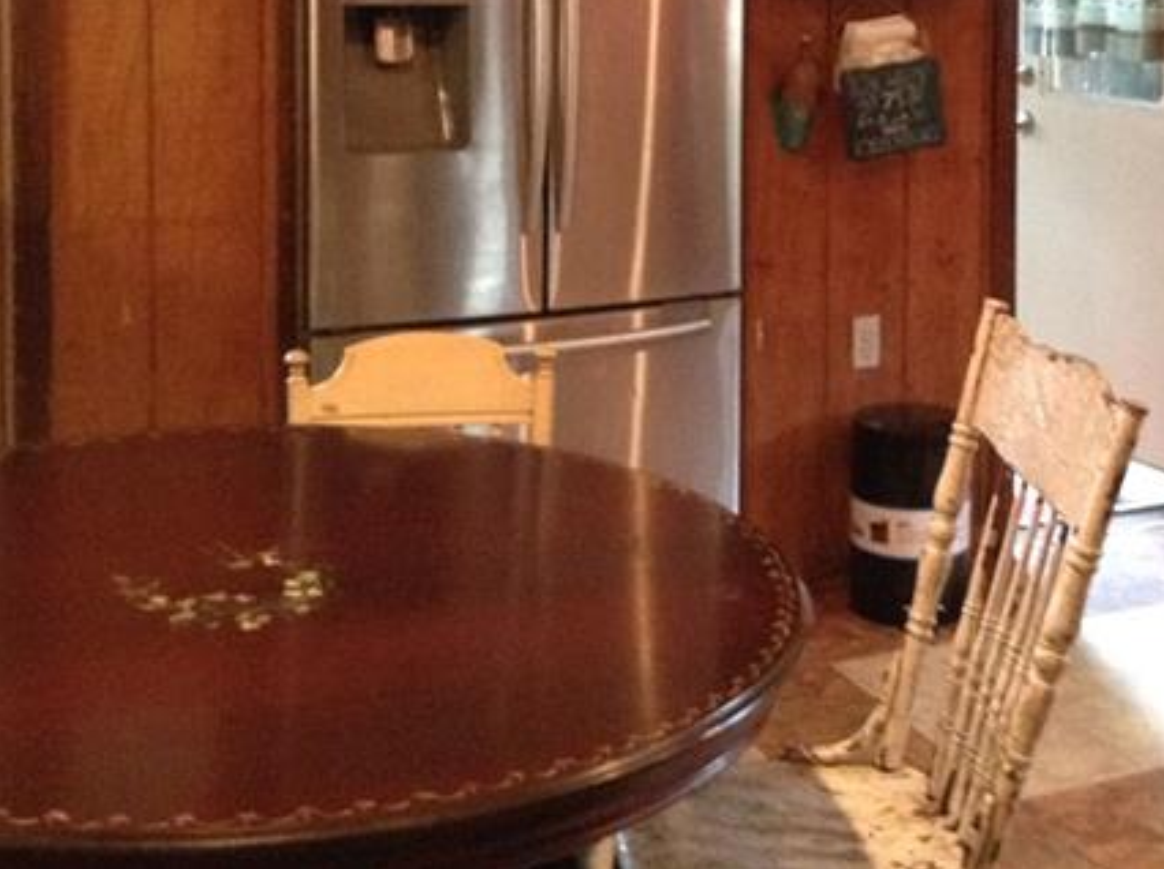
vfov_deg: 22.9
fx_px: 2081
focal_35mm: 62
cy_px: 59
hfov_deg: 31.1
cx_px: 738
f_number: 2.4
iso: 400
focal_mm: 3.3
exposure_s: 1/17
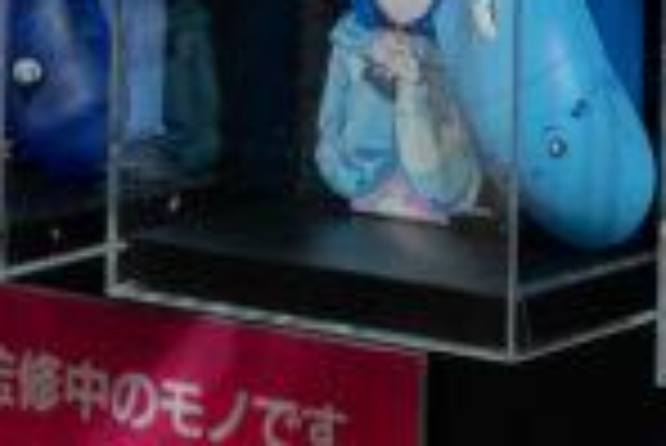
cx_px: 1220
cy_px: -610
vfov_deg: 5.5
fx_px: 4481
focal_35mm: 242
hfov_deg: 8.2
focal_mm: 35
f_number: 4
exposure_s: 1/100
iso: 400
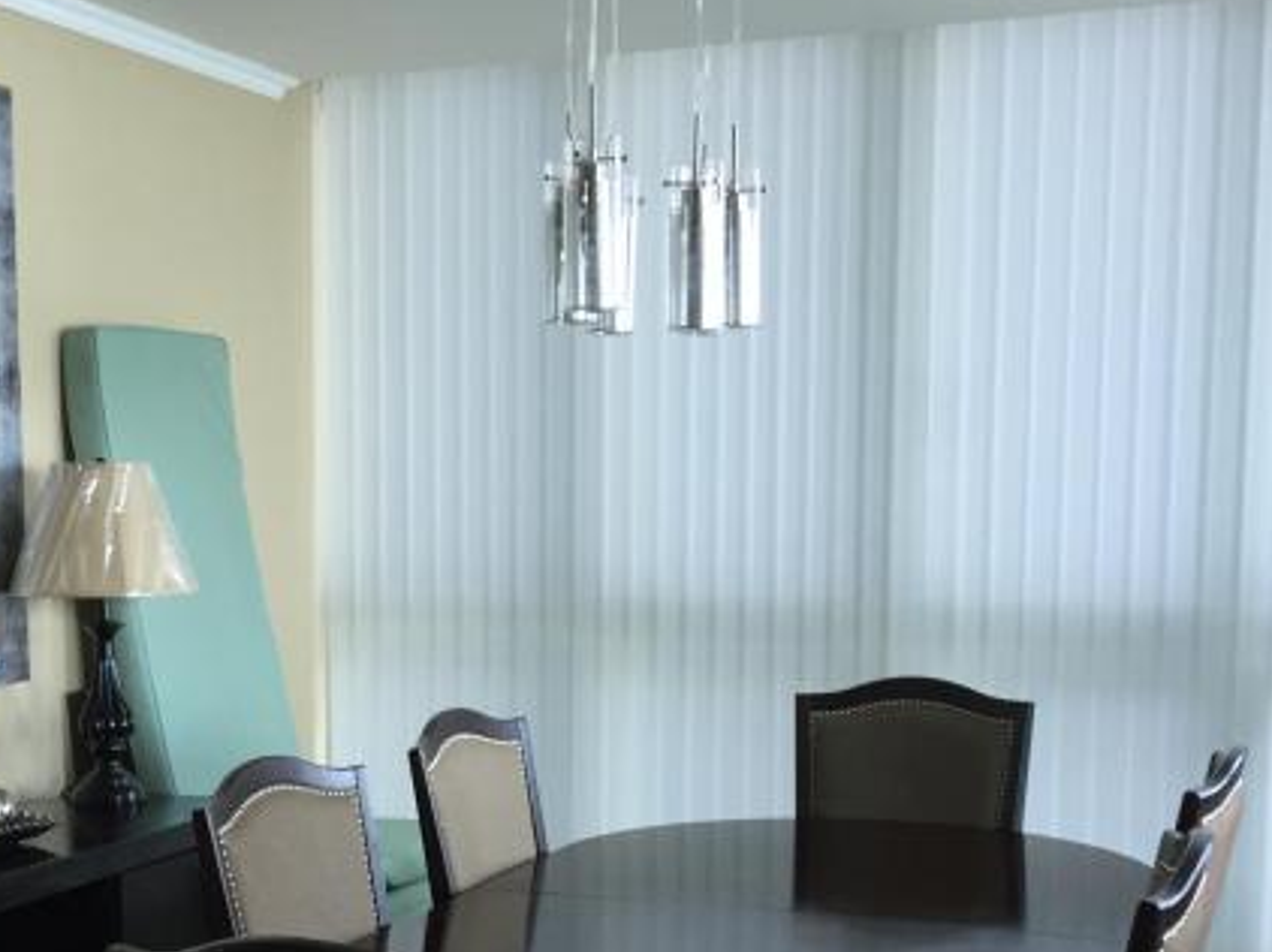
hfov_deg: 34.8
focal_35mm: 55
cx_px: 488
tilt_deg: -6.2
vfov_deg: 26.2
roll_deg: -1.1
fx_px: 2020
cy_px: 711
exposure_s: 1/30
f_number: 2.2
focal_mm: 4.15
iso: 64
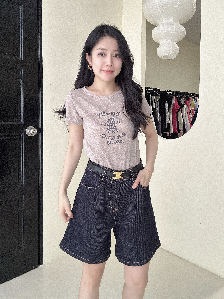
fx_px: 198
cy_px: 150
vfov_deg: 73.9
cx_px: 112
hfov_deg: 58.9
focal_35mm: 23
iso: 100
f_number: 1.9
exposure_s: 1/60
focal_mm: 2.69
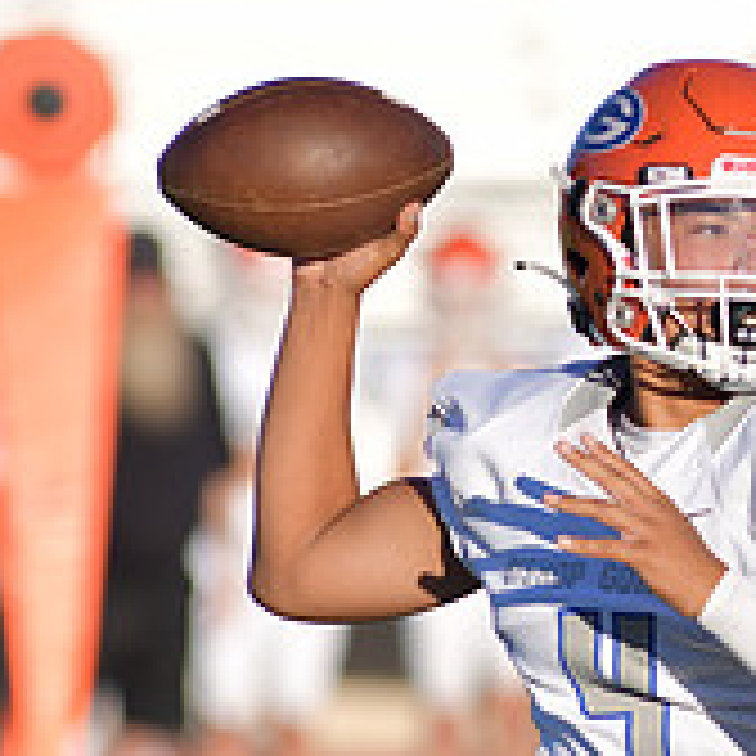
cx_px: 792
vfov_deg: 2.0
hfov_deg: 2.0
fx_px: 21744
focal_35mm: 880
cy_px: 587
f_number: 5
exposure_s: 1/3200
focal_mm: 300
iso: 320
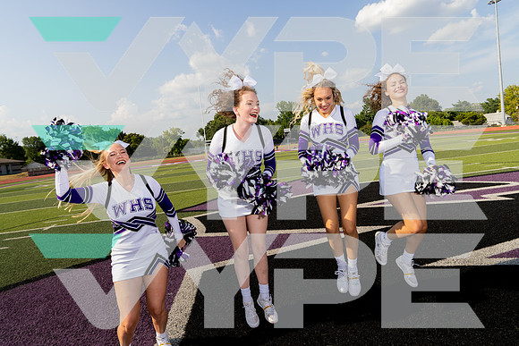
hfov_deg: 73.7
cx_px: 260
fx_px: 346
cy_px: 173
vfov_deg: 53.2
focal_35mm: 24
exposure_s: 1/250
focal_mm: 24
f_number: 7.1
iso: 100
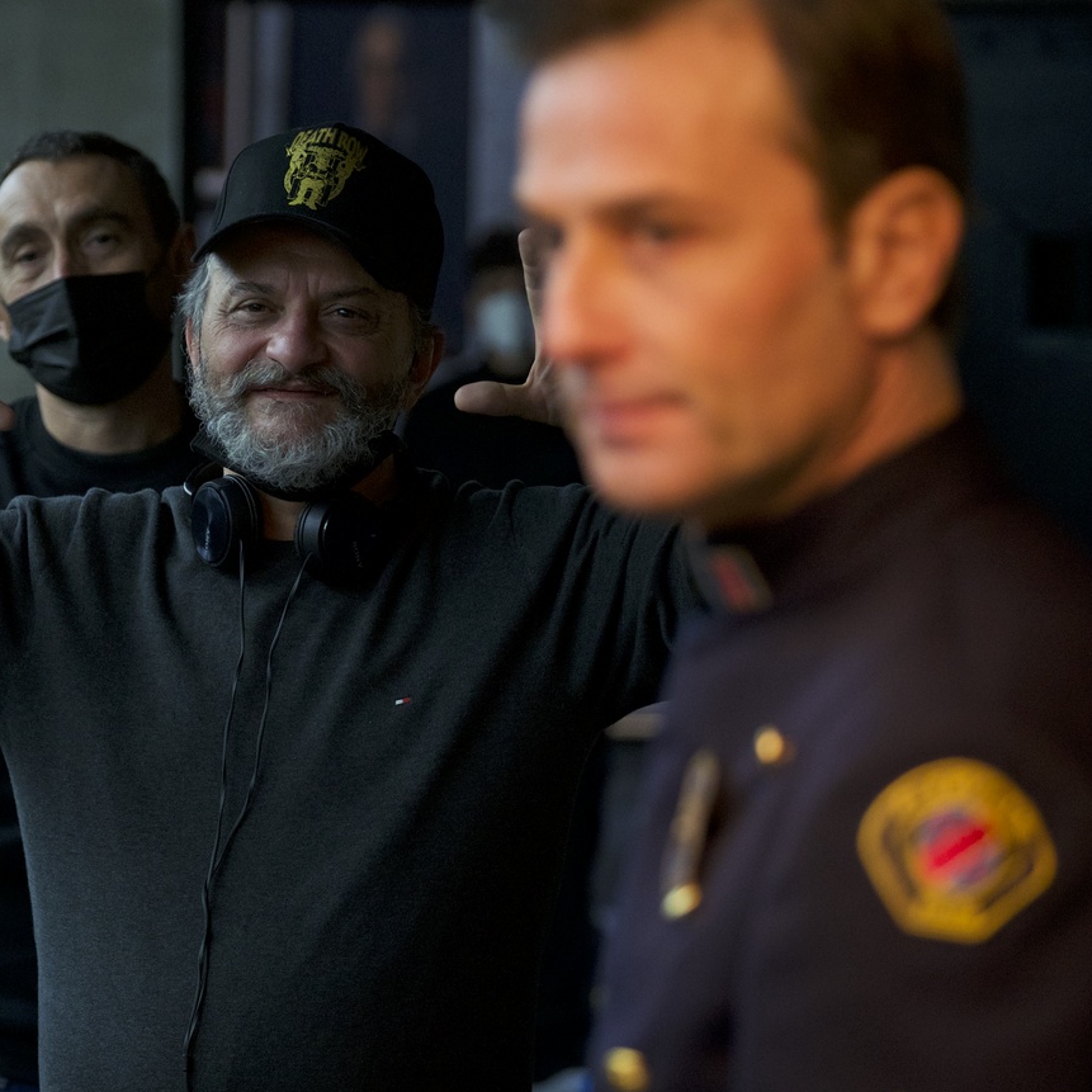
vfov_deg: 9.0
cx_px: 236
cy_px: 492
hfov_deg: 9.0
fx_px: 6924
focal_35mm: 194
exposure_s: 1/60
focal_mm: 87.1
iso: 2000
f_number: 2.8
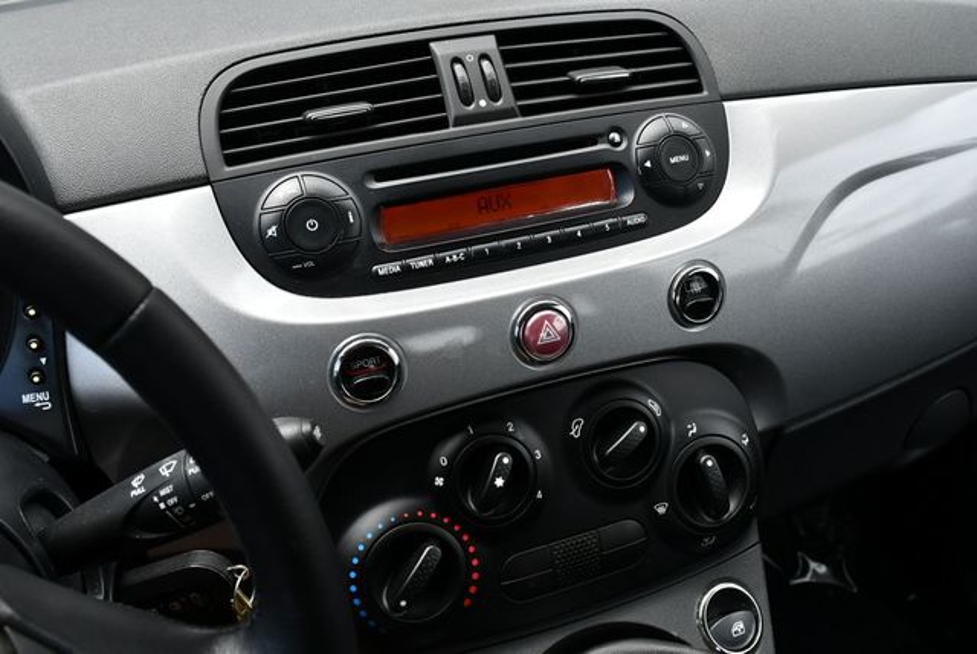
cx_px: 488
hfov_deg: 53.1
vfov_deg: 36.9
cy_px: 327
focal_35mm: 36
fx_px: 978
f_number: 5.6
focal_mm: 18
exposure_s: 1/250
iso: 220
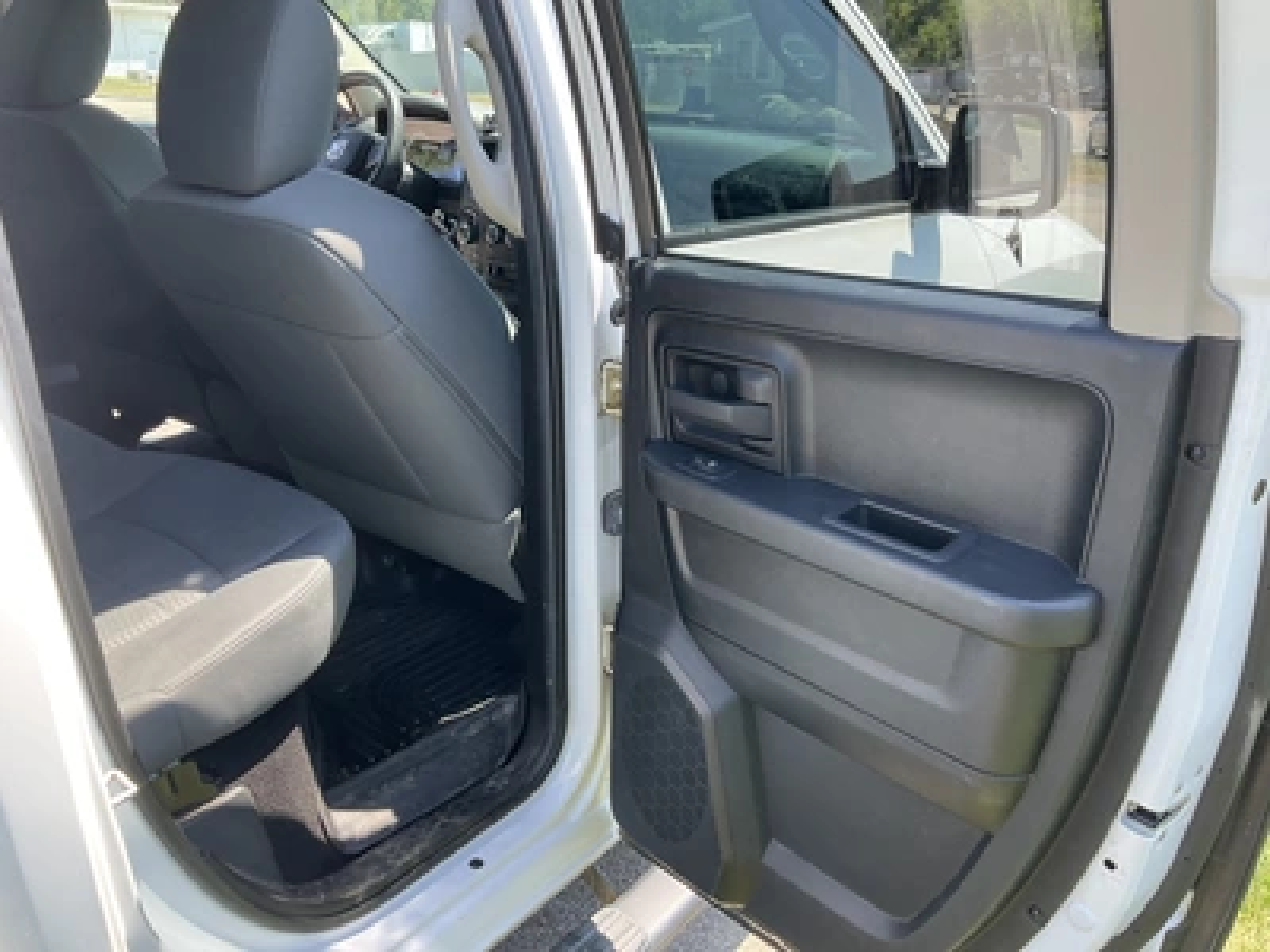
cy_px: 476
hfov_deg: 61.7
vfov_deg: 48.2
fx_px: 1064
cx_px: 635
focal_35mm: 29
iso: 25
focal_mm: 3
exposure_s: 1/177
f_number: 1.8
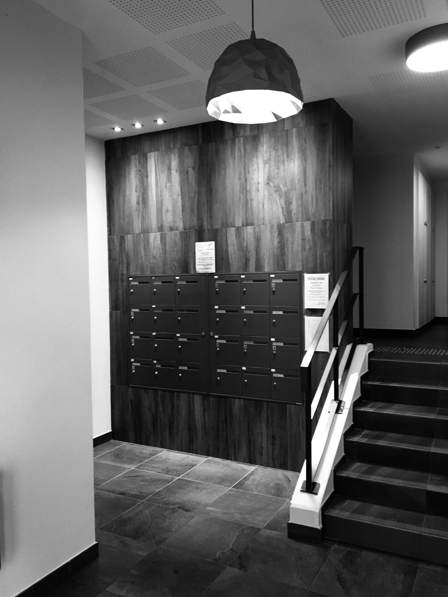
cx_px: 224
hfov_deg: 48.2
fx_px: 500
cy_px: 298
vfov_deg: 61.7
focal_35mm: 29
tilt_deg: -2.1
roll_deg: +1.2
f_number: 2.2
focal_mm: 4.15
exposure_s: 1/33
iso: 160
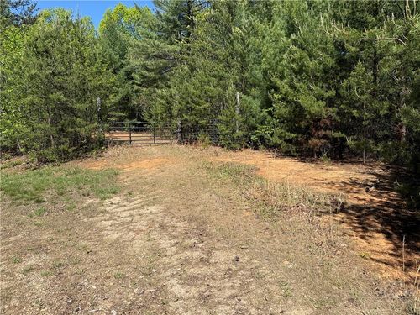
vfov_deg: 56.8
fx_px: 291
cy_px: 158
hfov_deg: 71.6
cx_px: 210
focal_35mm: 24
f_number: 1.78
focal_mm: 6.76
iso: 80
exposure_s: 1/3759
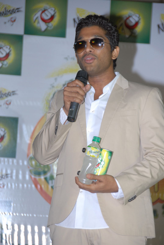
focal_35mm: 195
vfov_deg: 10.5
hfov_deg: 7.1
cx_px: 82
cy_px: 122
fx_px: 1326
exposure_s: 1/125
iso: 400
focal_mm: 130
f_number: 5.6
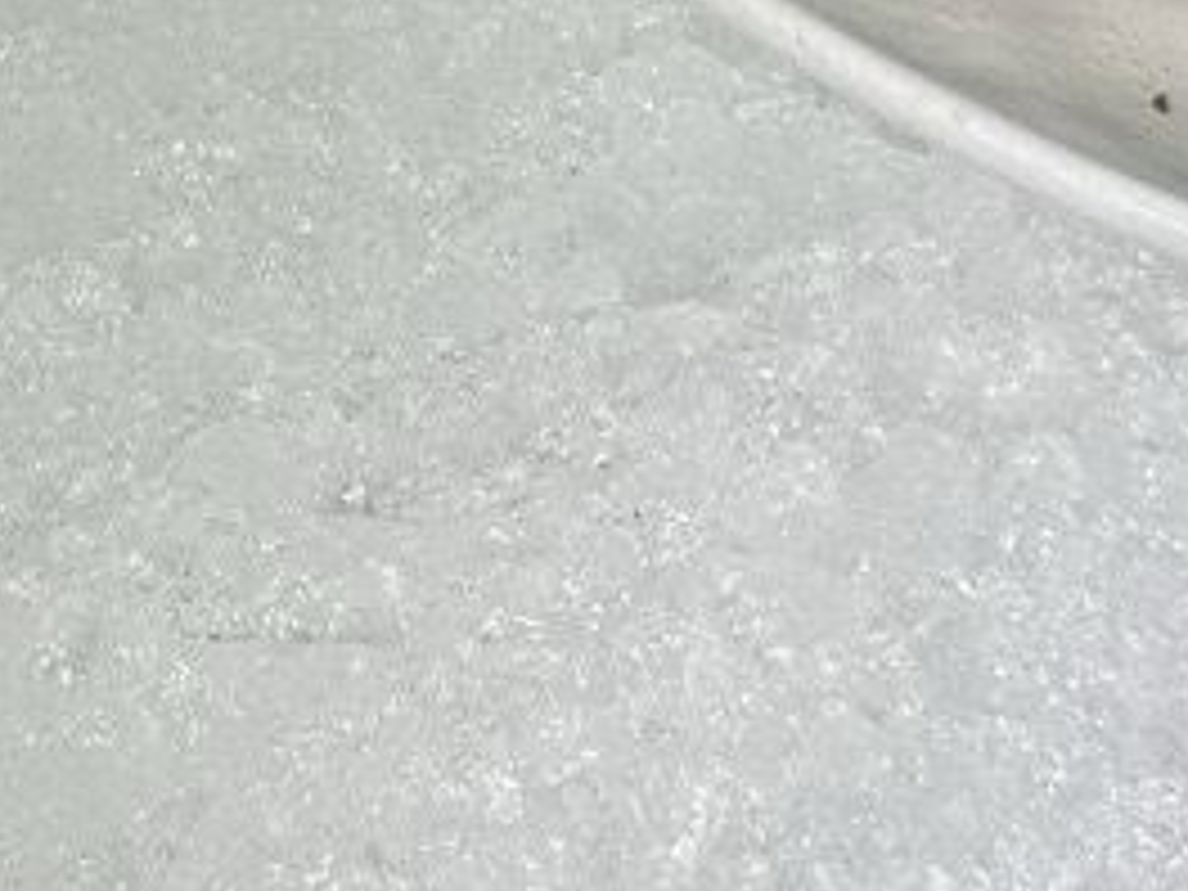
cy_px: -140
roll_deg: +3.8
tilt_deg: -41.0
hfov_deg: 17.4
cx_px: -122
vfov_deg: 13.3
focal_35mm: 109
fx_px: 3741
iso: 80
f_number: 1.78
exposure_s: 1/803
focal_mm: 6.86
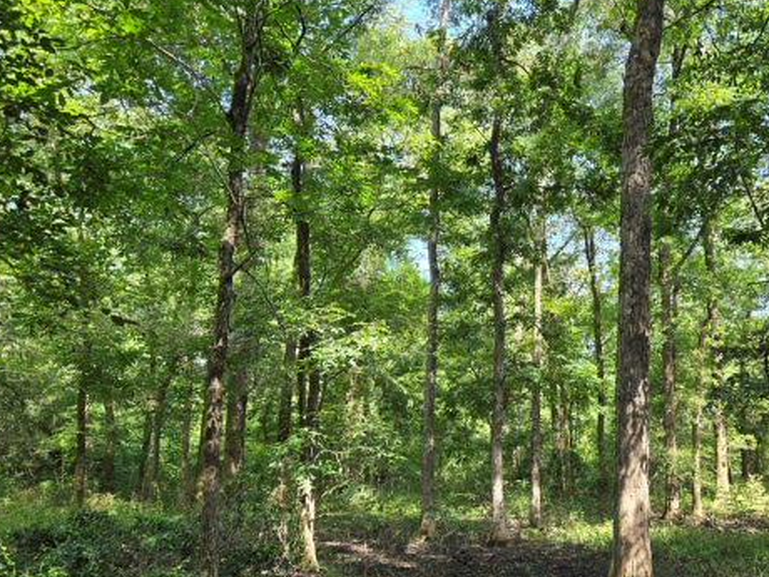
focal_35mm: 32
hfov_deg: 56.0
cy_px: 350
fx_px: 711
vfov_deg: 43.9
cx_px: 488
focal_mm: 5.4
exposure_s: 1/180
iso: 50
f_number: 1.8
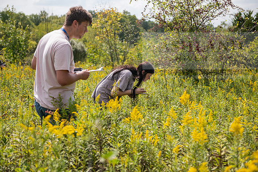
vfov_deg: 21.9
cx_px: 129
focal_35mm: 62
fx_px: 444
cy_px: 86
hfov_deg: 32.4
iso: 50
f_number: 3.5
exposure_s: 1/500
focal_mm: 62
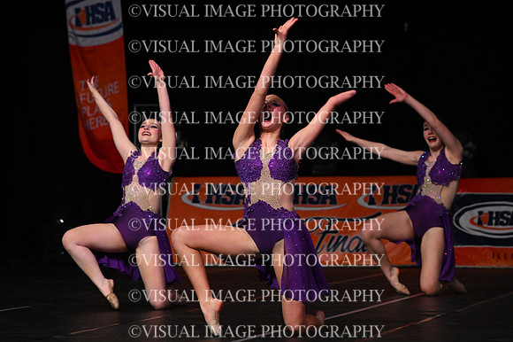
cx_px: 256
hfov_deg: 11.4
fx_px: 2563
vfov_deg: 7.6
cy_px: 171
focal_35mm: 180
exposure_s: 1/1000
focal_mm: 120
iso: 6400
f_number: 4
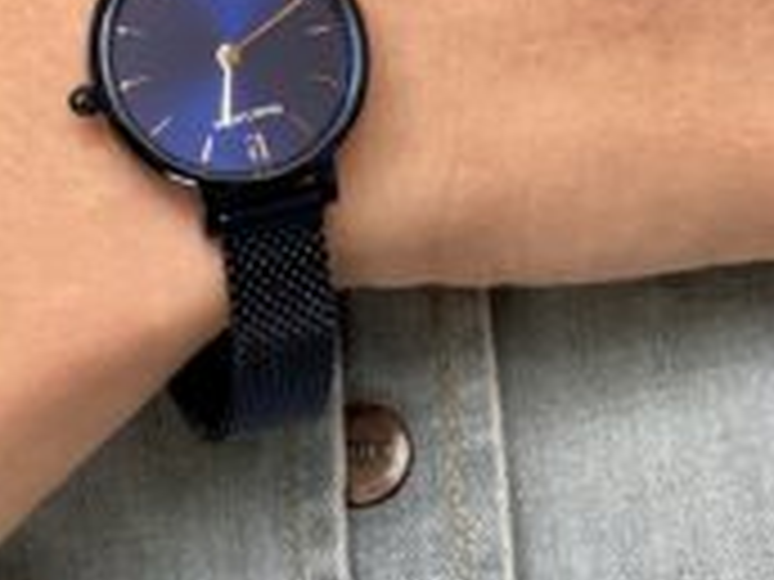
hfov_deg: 8.5
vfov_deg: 6.4
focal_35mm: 232
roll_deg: +0.2
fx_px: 5187
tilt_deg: +3.5
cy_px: 153
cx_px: 140
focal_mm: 6
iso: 80
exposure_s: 1/122
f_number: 2
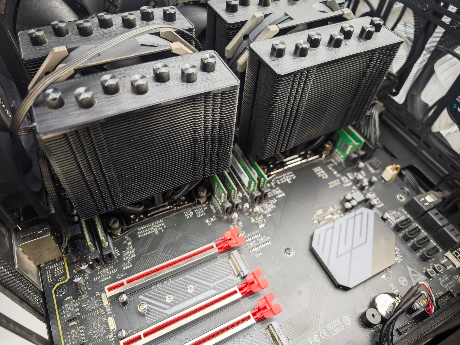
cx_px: 230
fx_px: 306
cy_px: 172
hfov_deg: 73.9
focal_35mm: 23
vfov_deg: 58.9
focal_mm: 8.72
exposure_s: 1/31.8
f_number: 2
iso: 640
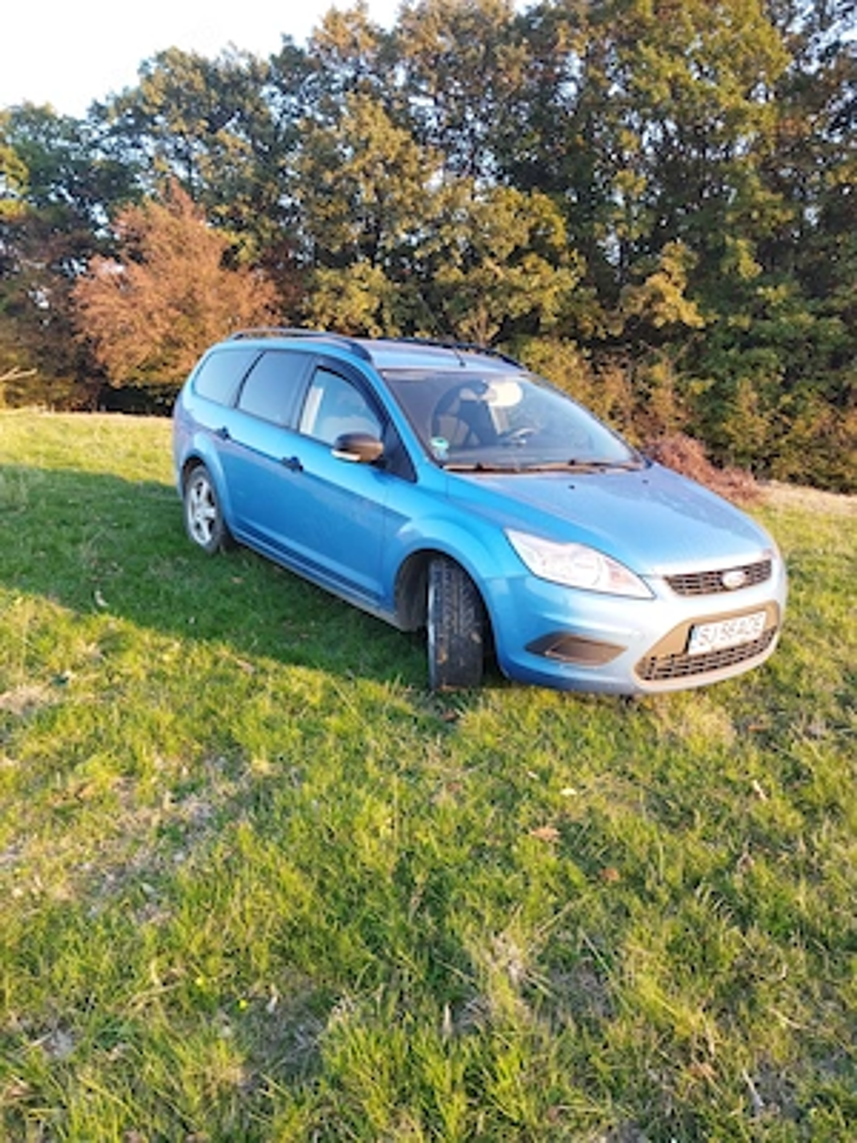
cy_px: 572
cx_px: 428
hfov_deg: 51.4
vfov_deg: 65.3
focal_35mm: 27
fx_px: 891
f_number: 1.79
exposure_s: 1/117
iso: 100
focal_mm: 4.71
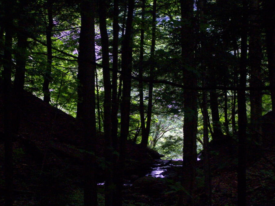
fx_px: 945
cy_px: 95
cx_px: 148
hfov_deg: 16.5
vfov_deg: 12.4
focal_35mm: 119
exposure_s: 1/60
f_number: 3.2
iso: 400
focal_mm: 17.5
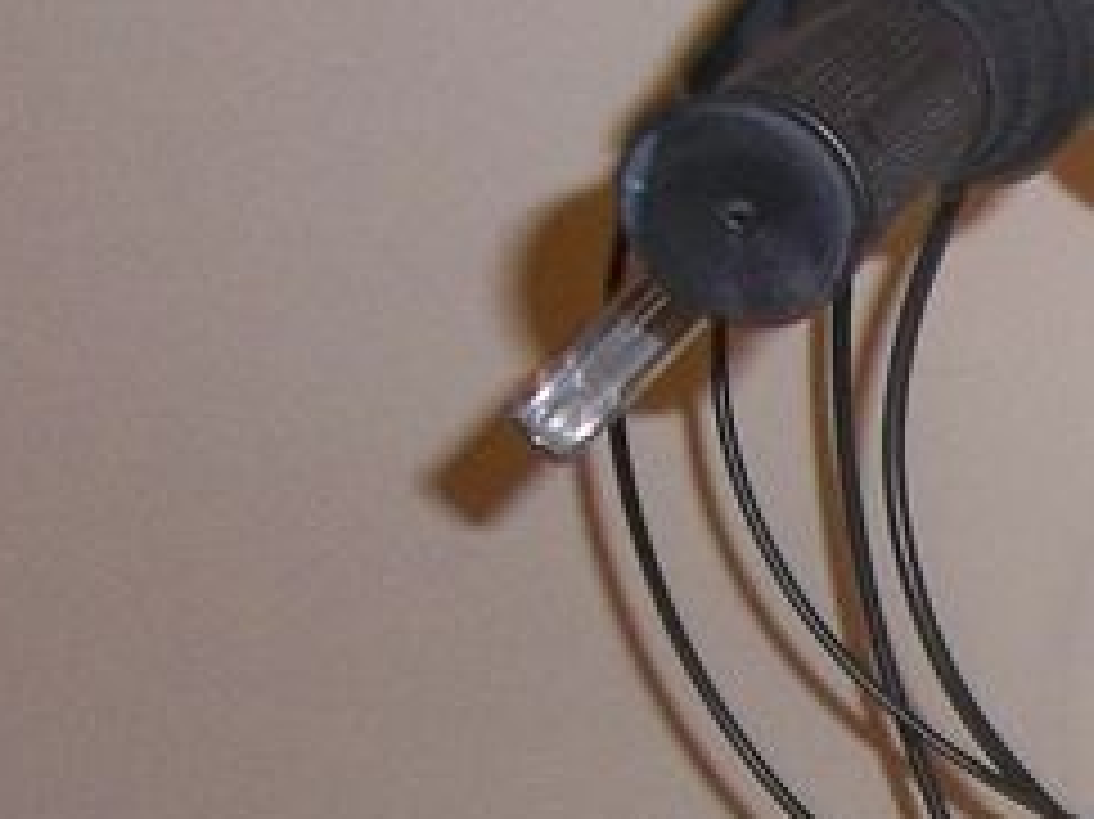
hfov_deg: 14.8
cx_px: 2129
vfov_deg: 13.0
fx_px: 3506
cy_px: 954
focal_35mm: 111
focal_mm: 4.9
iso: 160
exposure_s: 1/30
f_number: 3.5
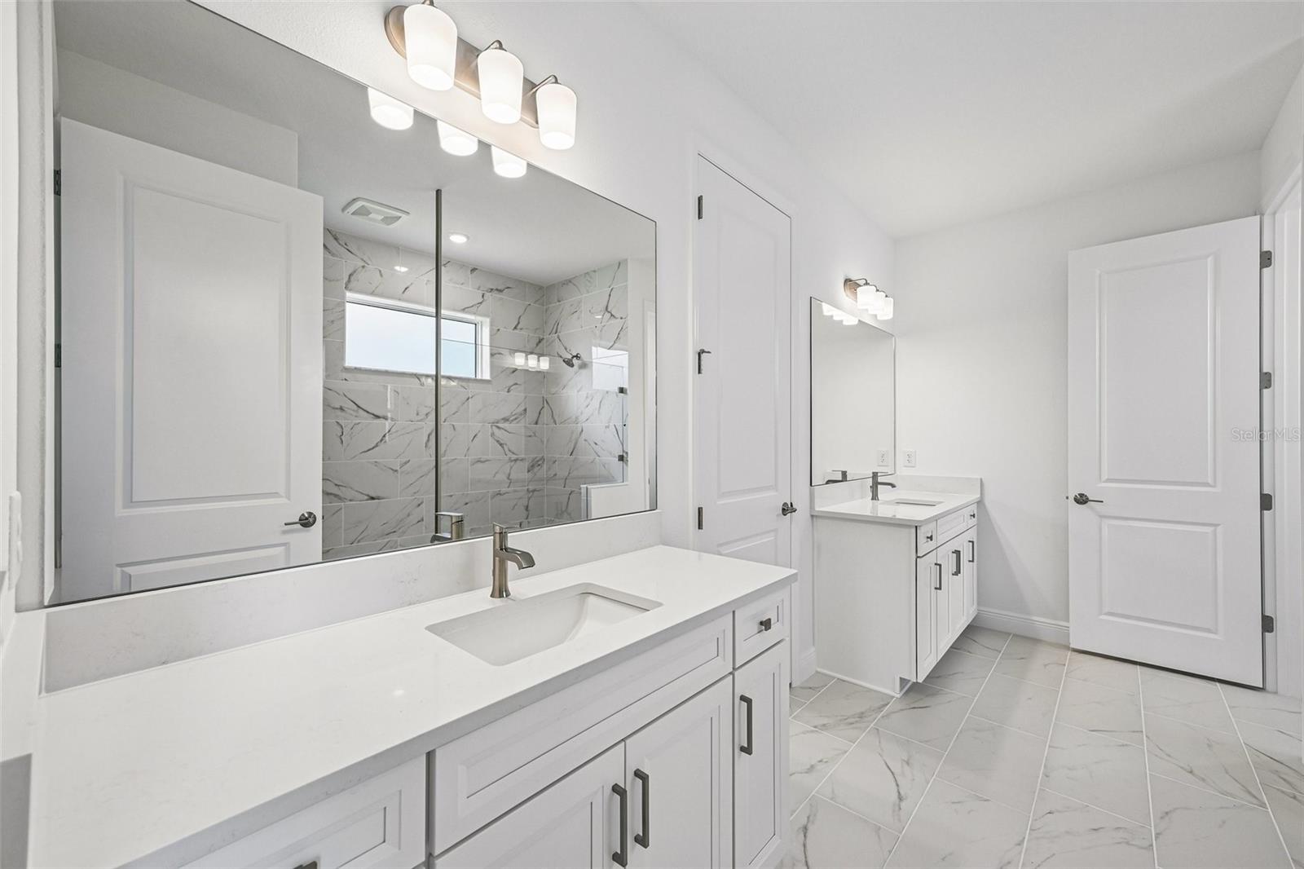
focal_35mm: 14
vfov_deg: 81.2
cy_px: 434
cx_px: 652
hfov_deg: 104.3
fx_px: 507
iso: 400
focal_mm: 14
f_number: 8
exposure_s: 1/125
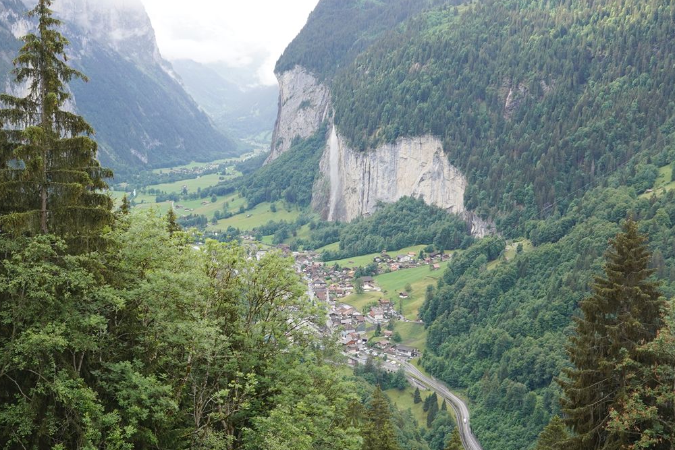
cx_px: 265
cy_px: 243
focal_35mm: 48
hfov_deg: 40.9
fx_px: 900
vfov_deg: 28.1
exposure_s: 1/100
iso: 400
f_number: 13
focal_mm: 24
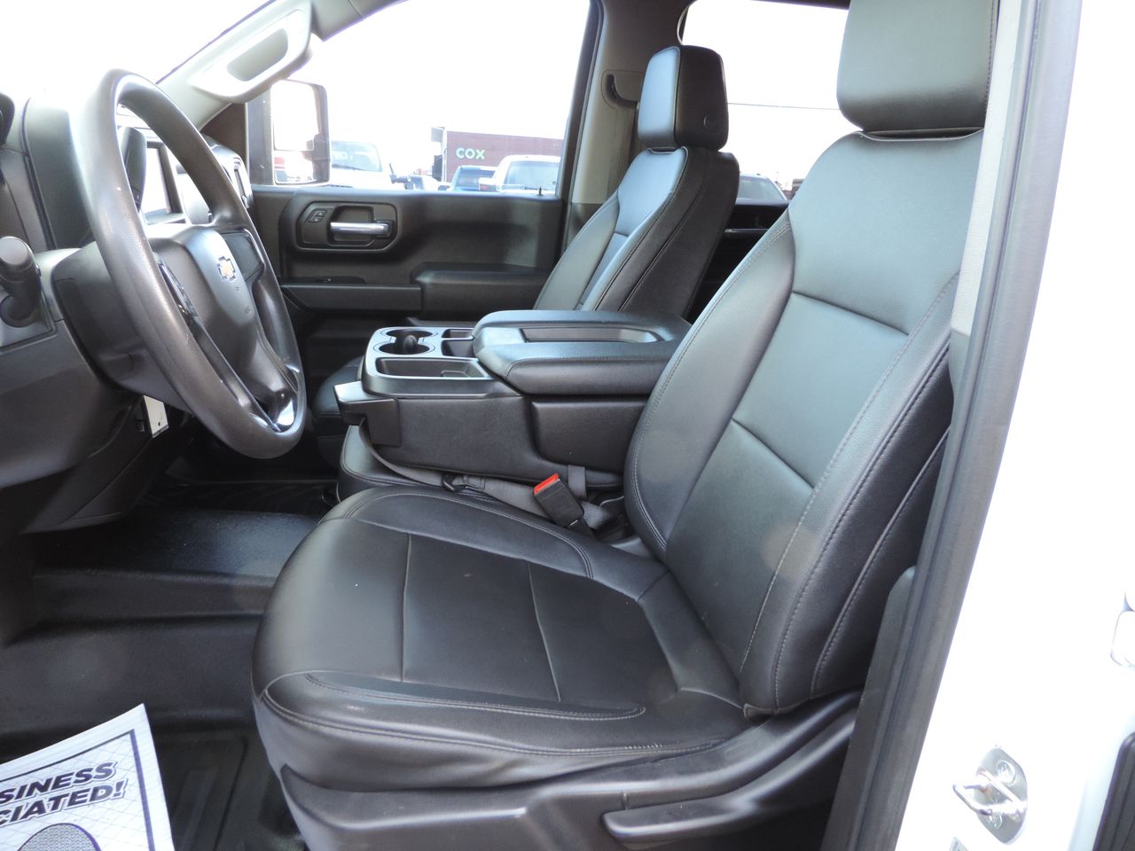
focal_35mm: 24
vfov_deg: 56.8
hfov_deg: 71.6
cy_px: 426
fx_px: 787
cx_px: 568
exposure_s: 1/30
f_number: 3
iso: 280
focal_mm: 4.3
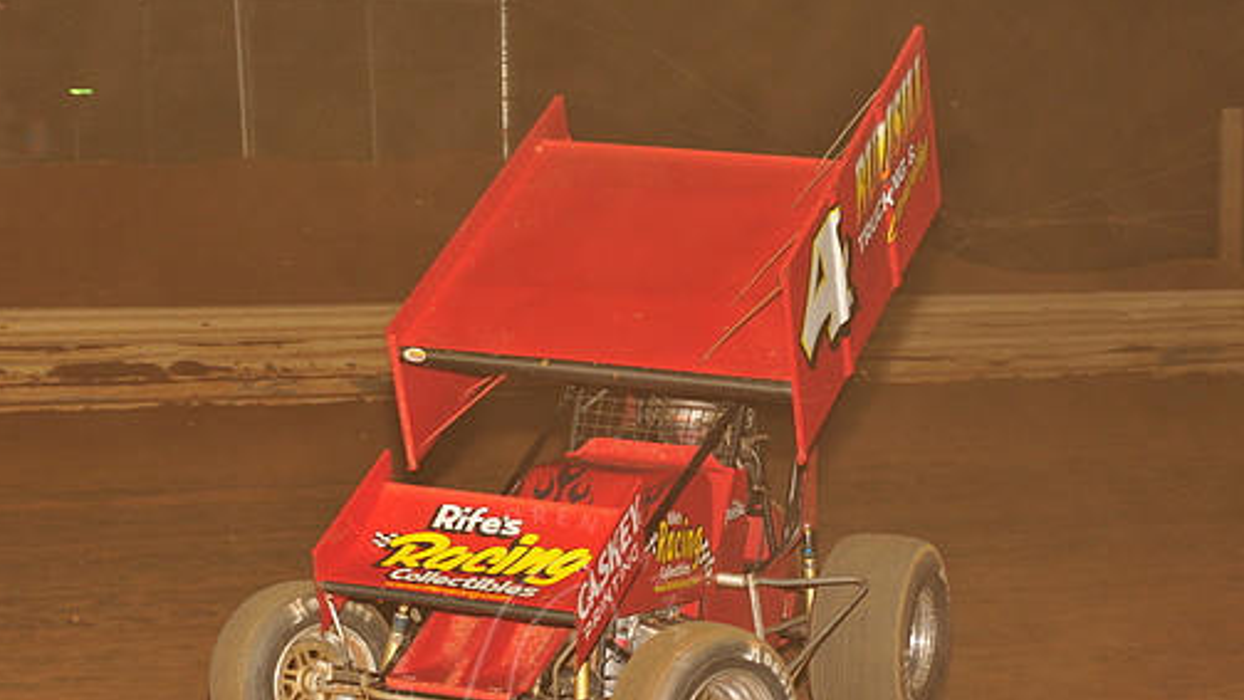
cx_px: 539
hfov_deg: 19.3
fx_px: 3662
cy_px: 428
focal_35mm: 111
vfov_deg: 10.9
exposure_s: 1/250
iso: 1000
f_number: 6.3
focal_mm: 92
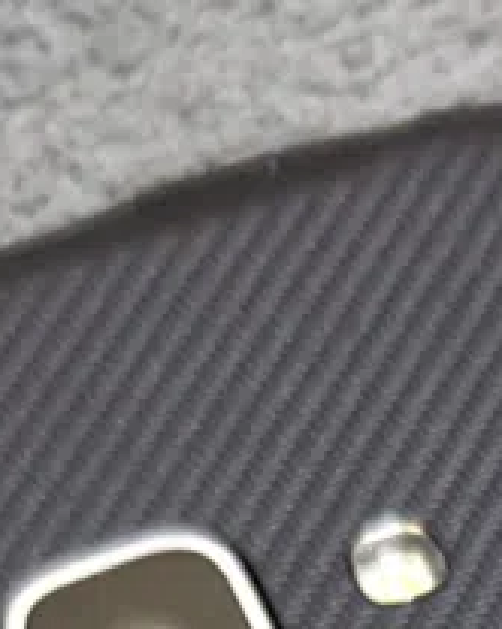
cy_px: 1580
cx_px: 578
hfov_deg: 8.8
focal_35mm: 173
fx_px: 3218
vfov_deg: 9.7
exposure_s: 1/33.3
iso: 1946
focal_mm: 4.38
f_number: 1.73
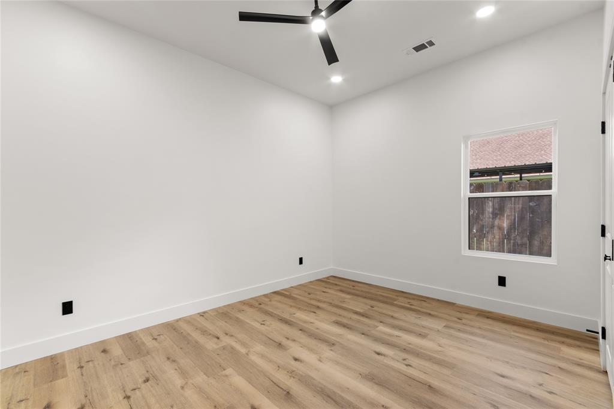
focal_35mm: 15
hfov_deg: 100.4
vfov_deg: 77.3
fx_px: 256
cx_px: 307
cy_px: 204
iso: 100
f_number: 11
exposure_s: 1/2
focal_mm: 10
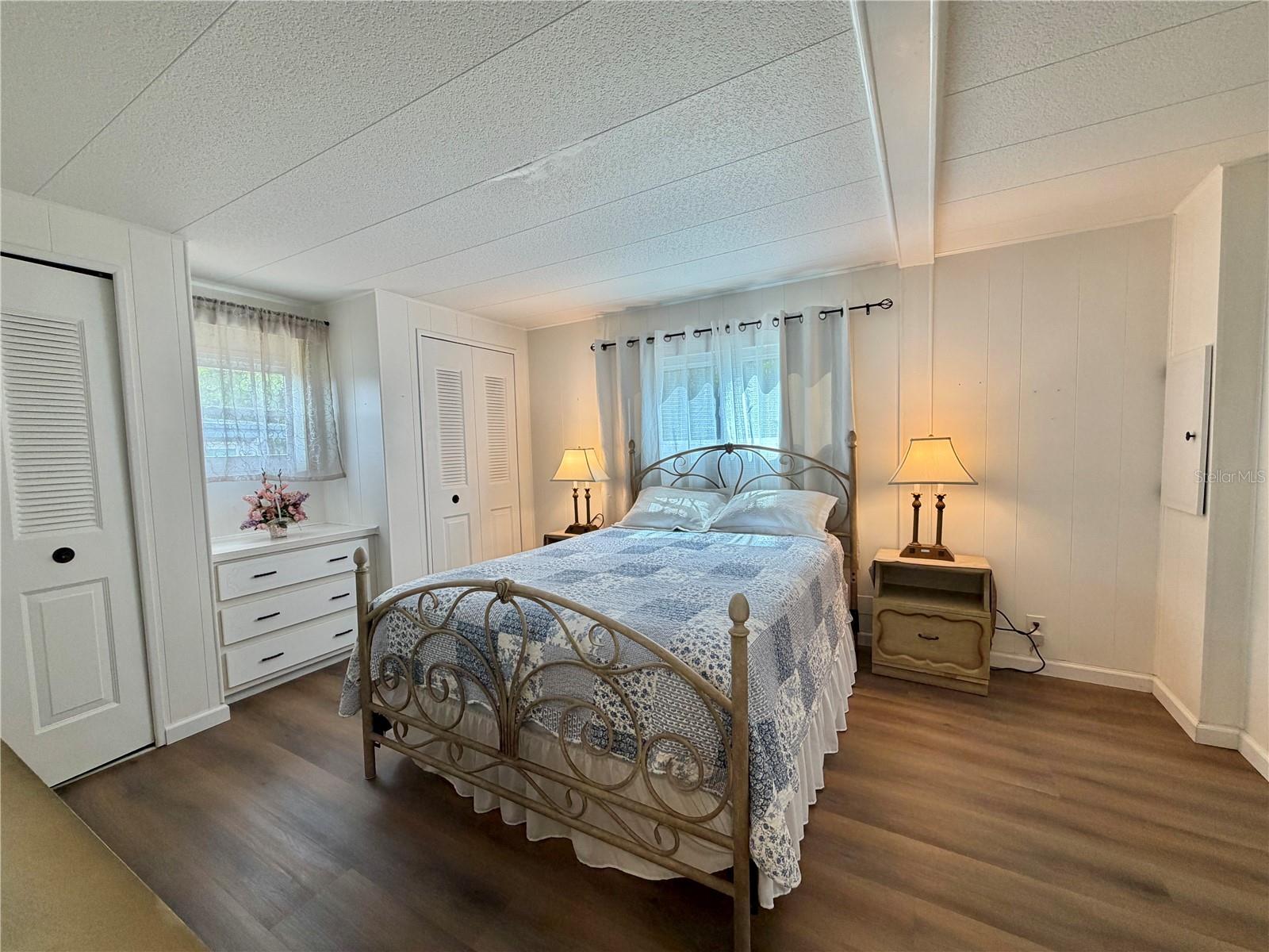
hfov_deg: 102.1
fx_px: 513
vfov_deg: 85.7
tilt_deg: -3.9
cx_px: 634
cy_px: 476
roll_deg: +2.0
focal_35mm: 14
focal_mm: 2.22
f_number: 2.2
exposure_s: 1/120
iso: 125
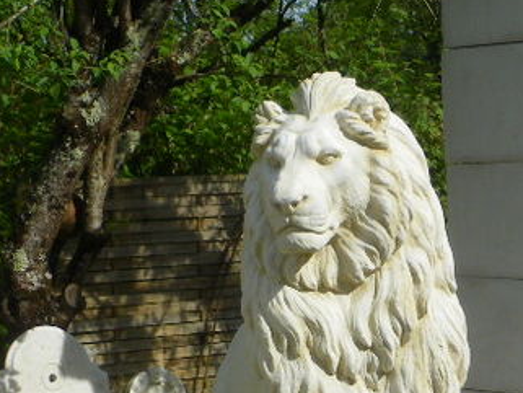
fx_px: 1693
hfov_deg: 17.6
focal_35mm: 112
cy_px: 408
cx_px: 303
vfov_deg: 13.0
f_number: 5.4
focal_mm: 6.3
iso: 64
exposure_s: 1/320
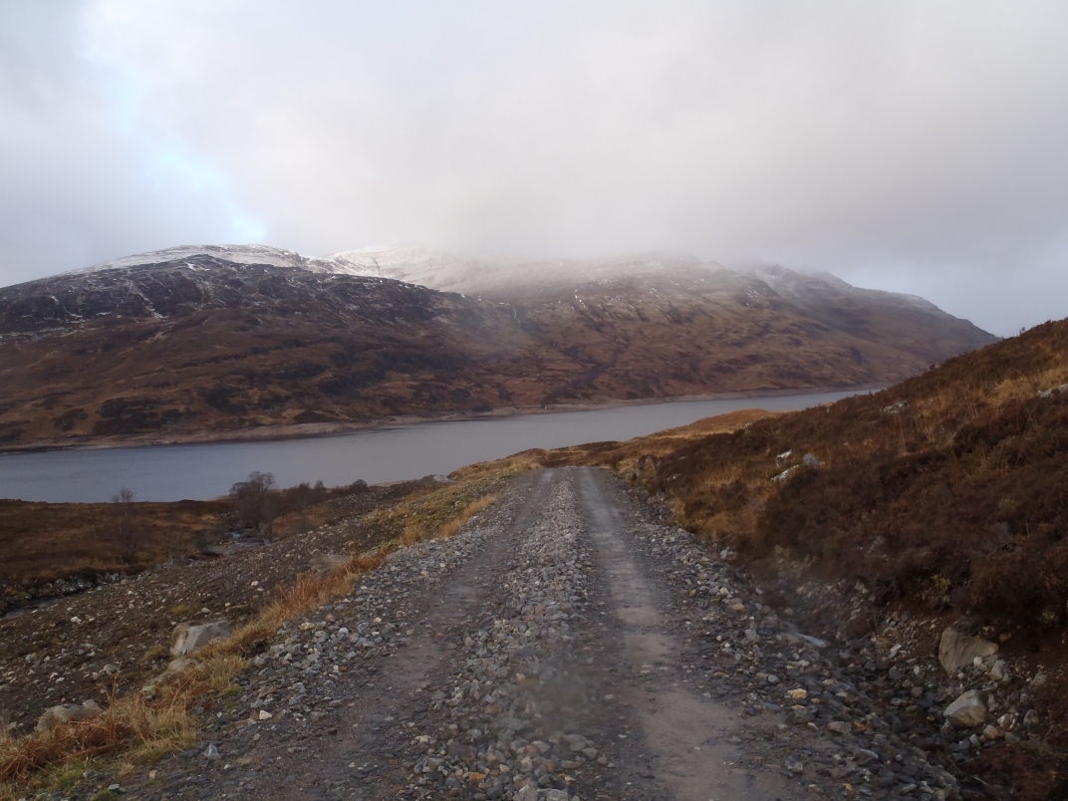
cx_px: 534
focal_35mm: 28
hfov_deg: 63.4
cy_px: 400
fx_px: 864
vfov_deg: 49.7
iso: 80
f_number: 4.5
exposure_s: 1/80
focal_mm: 5
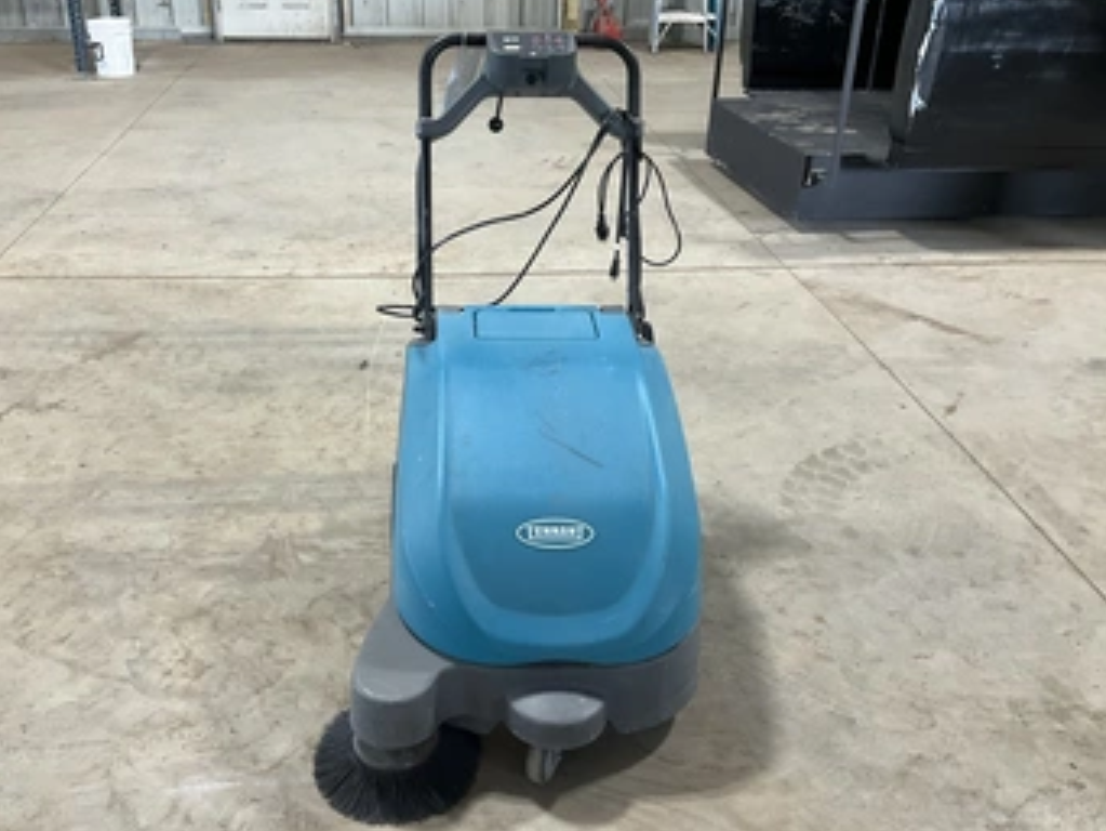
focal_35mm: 34
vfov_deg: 41.8
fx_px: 1087
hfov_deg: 53.8
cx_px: 490
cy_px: 441
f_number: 1.8
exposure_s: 1/60
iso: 125
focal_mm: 3
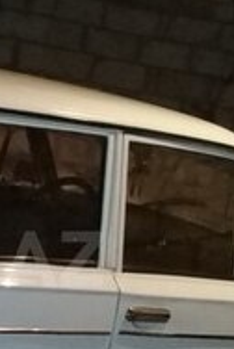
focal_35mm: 113
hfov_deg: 11.8
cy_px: 259
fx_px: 1098
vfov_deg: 18.0
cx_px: -87
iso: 640
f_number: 2.2
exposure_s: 1/20
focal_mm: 3.3
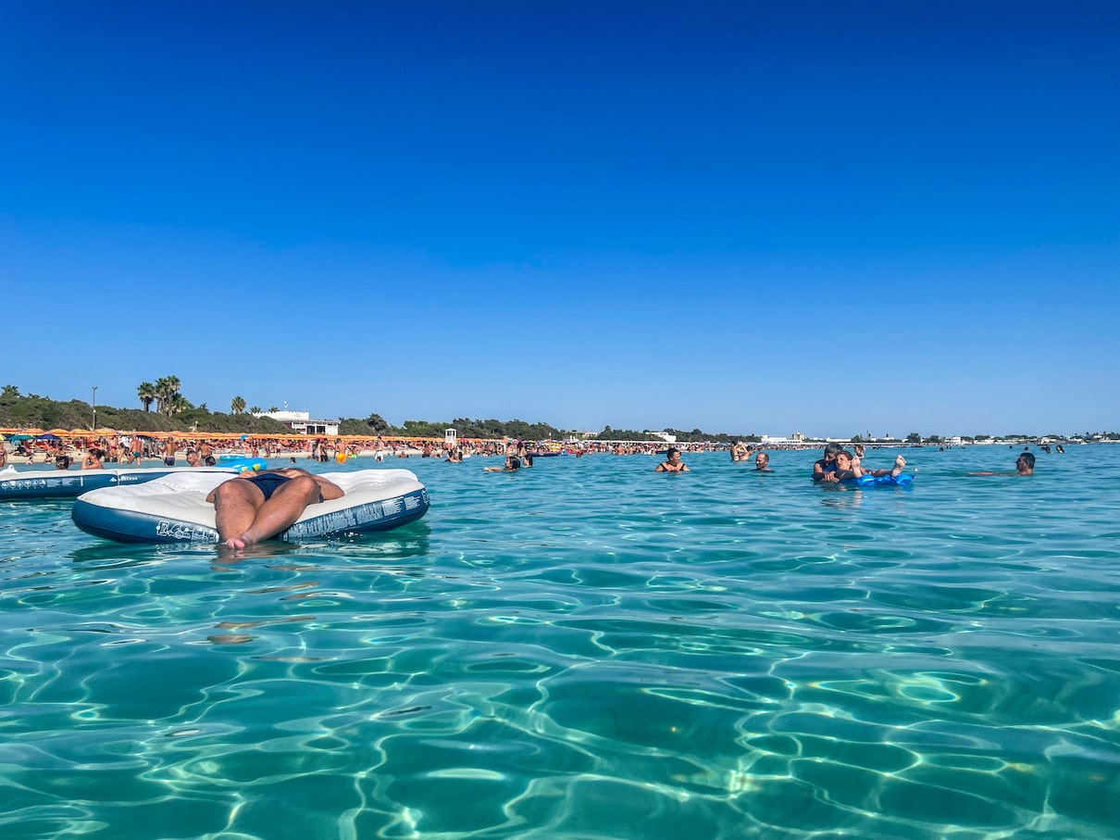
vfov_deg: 53.0
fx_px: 841
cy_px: 420
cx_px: 560
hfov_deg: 67.3
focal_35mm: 26
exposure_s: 1/4902
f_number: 1.6
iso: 32
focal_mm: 5.1
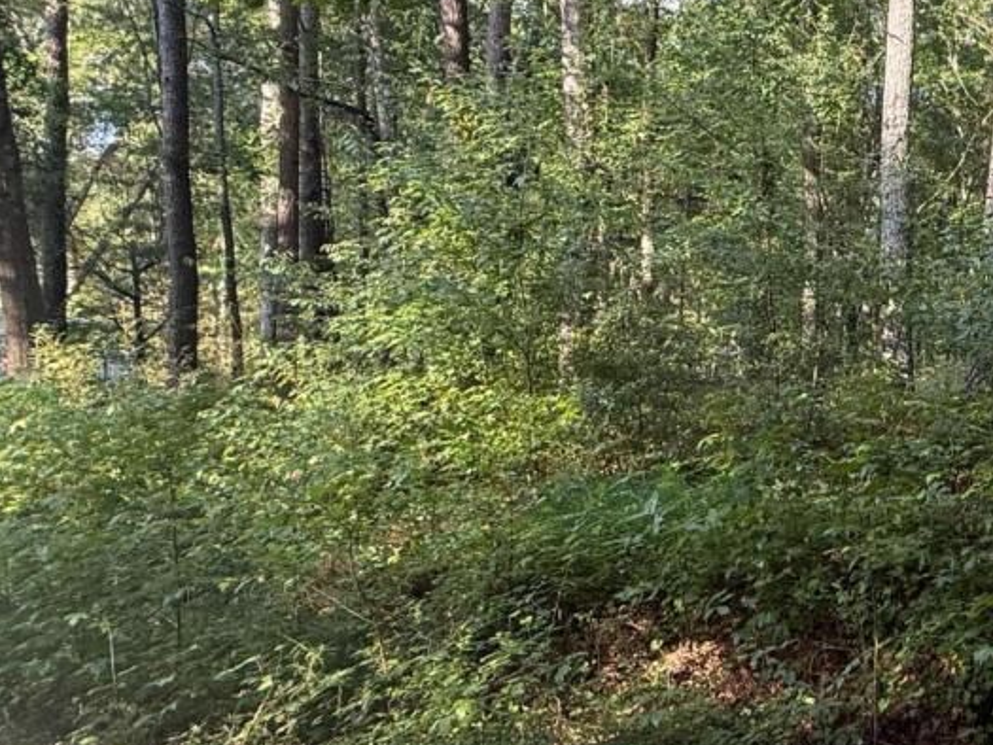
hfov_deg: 46.7
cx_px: 1010
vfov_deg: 44.2
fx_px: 918
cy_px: 354
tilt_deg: -3.5
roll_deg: -2.1
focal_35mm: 32
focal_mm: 2.22
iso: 160
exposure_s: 1/99
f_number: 2.2
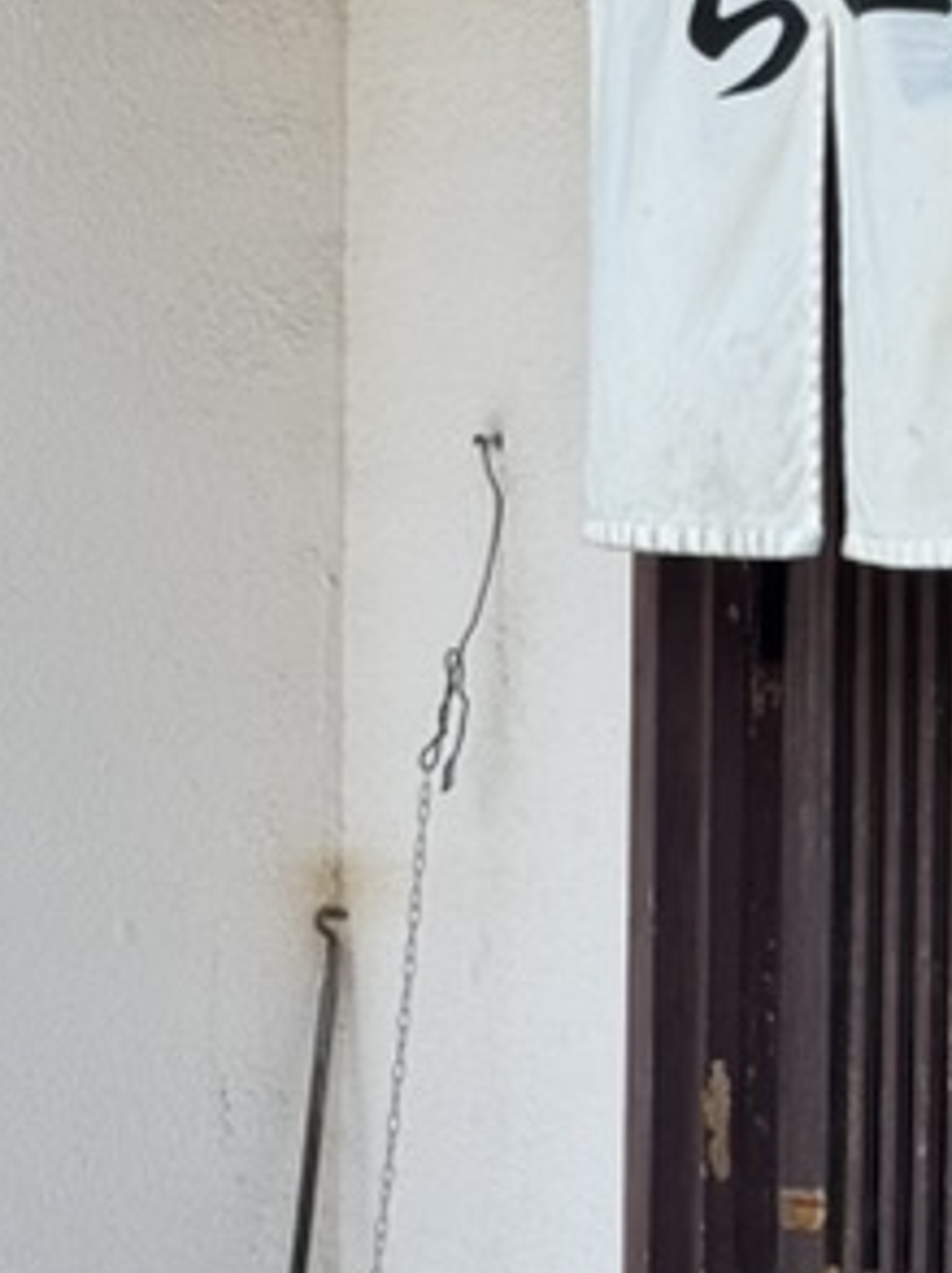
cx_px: 700
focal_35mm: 168
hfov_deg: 8.8
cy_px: 1056
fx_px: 6174
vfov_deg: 11.7
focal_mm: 6.76
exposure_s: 1/1524
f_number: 1.78
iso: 64
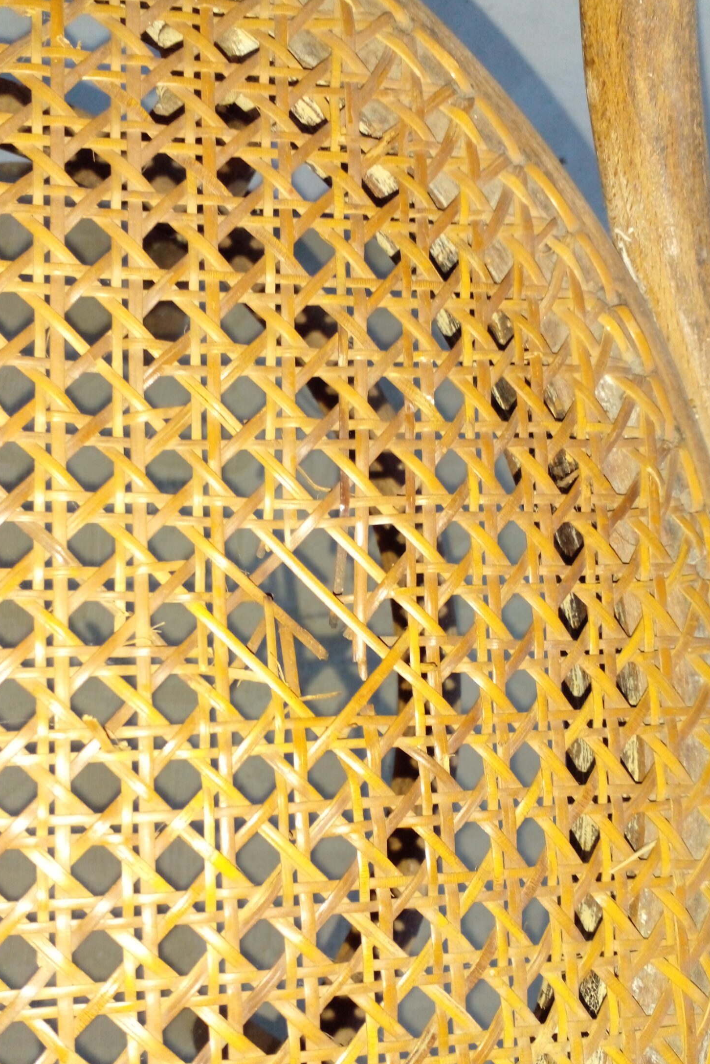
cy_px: 589
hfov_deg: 39.9
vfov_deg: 57.1
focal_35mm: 33
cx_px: 299
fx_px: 976
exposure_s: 1/50
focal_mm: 3.6
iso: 160
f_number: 1.9
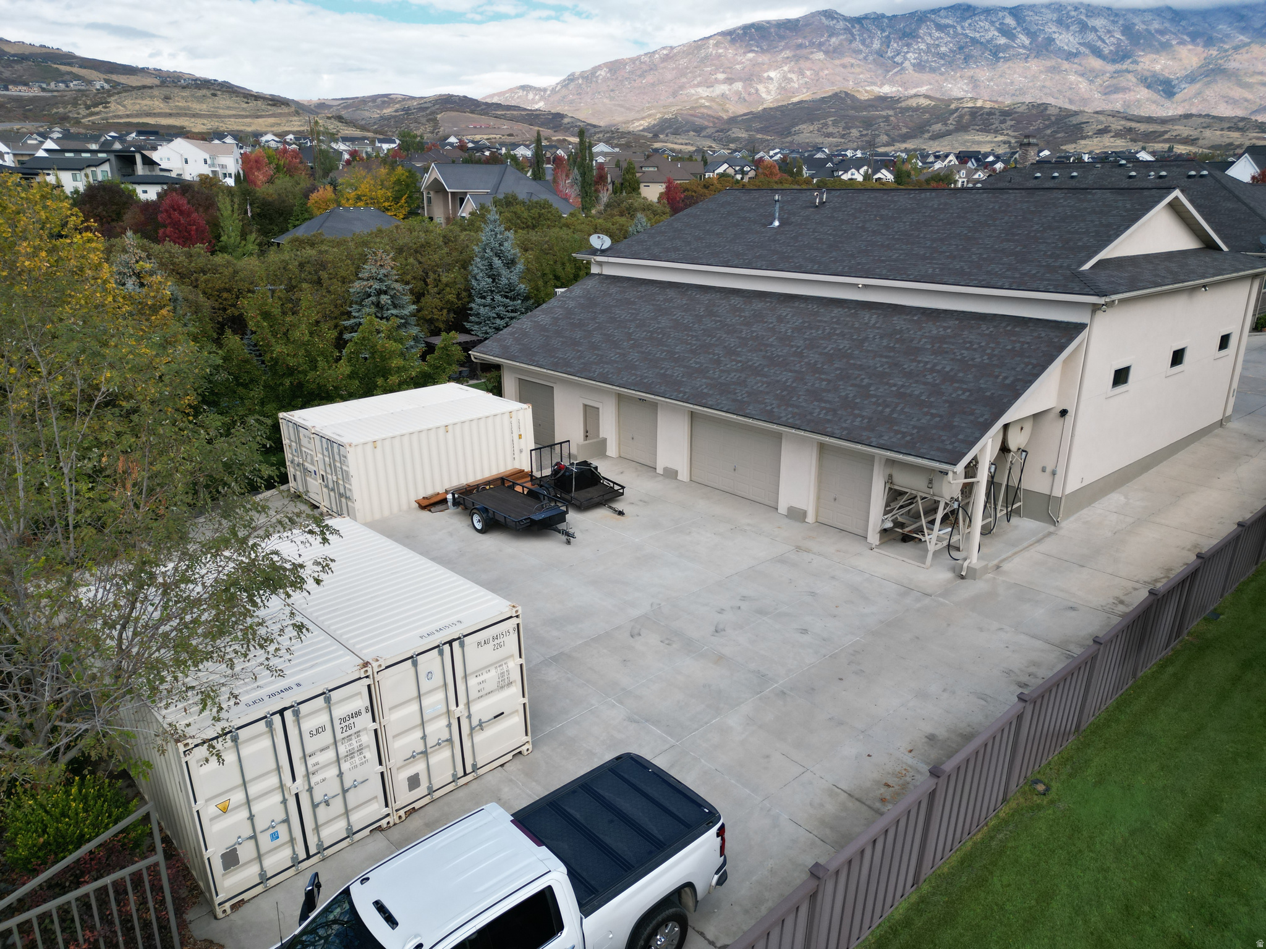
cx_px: 633
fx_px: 878
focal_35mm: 24
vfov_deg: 56.8
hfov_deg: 71.6
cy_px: 474
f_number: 1.7
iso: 150
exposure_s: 1/2000
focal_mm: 6.72
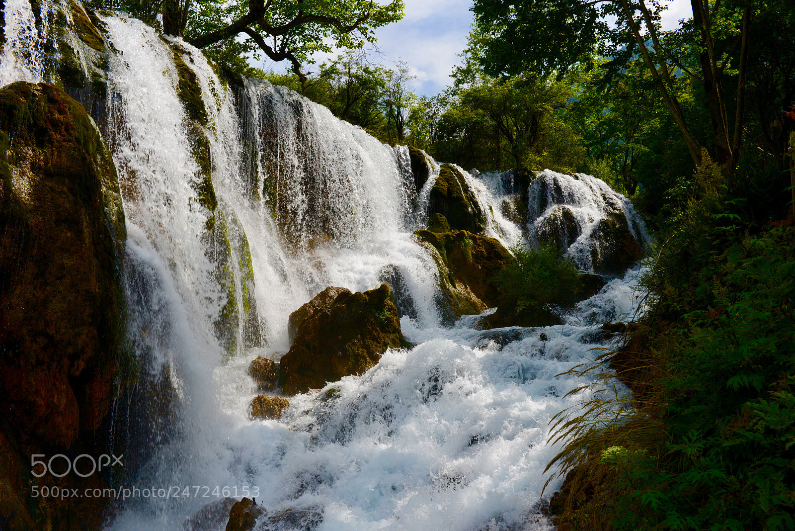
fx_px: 751
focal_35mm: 34
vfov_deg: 38.9
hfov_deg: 55.8
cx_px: 398
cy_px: 266
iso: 100
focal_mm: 34
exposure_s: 1/250
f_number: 10
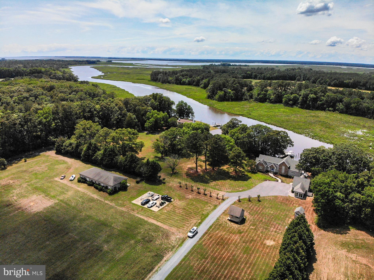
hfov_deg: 71.6
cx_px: 187
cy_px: 140
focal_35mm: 24
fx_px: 259
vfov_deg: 56.8
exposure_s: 1/1600
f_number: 2.8
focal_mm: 4.5
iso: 200
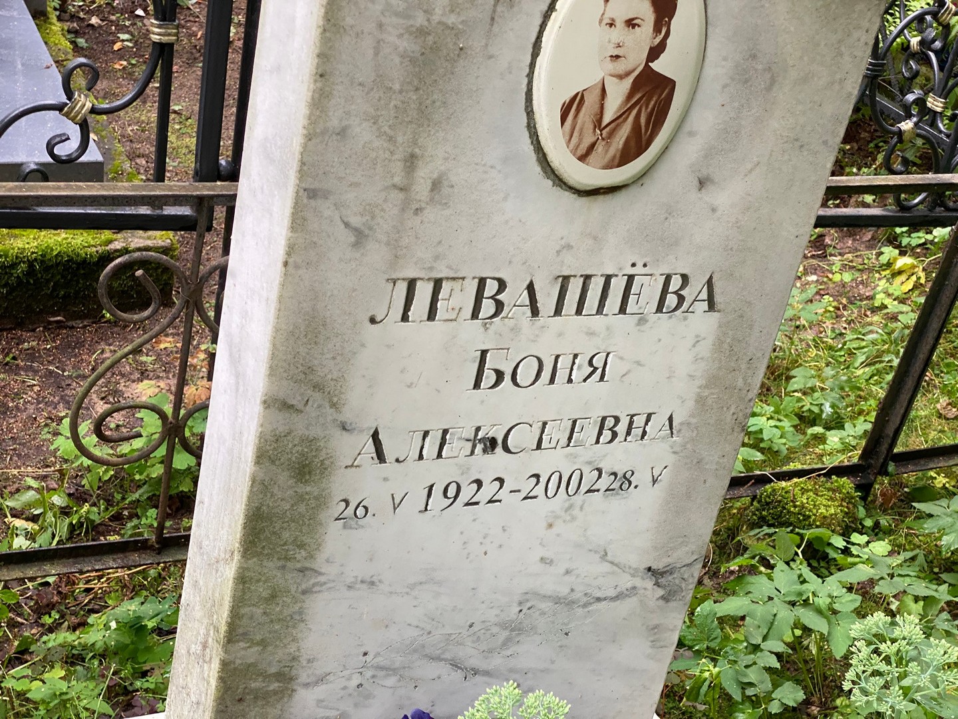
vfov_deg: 28.0
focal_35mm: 52
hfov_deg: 36.8
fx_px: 1439
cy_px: 360
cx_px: 479
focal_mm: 6
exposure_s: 1/73
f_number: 2
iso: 160
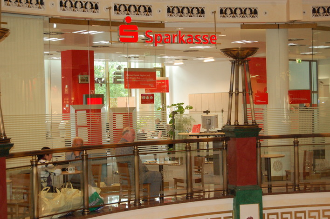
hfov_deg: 28.1
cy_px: 110
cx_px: 165
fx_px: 660
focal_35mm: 72
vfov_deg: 18.9
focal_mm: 48
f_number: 5.6
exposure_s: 1/60
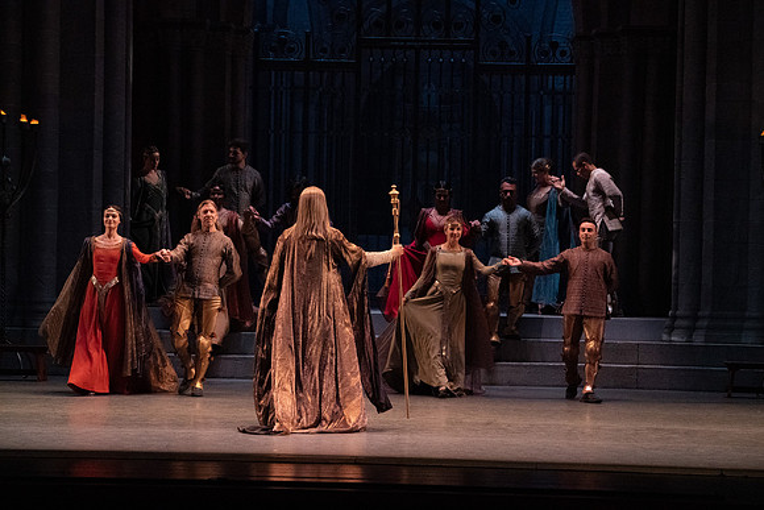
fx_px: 3014
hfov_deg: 14.4
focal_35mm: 142
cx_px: 382
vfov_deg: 9.7
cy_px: 255
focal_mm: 142
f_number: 9
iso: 20000
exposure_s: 1/320
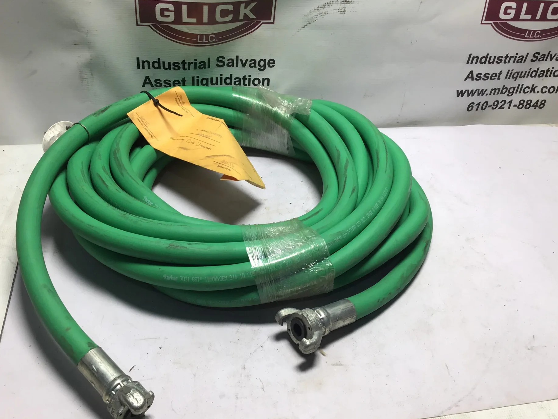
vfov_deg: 41.8
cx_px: 266
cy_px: 213
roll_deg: -5.1
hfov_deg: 53.9
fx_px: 548
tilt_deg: -38.4
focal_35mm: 34
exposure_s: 1/120
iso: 32
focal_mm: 3.3
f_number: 2.4
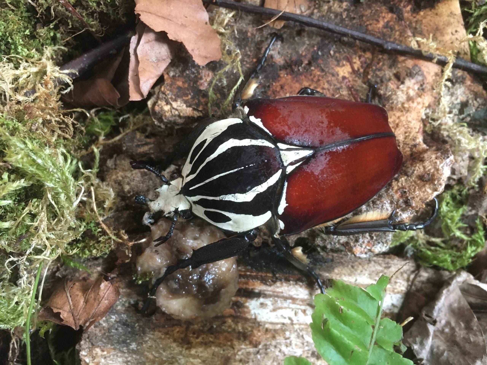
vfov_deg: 48.2
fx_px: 408
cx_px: 244
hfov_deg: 61.7
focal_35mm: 29
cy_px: 182
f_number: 2.2
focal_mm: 4.15
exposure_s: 1/20
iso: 200
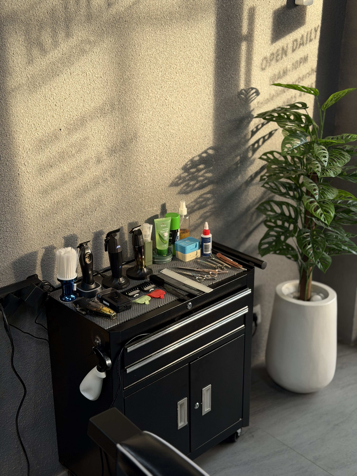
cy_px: 238
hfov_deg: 30.3
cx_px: 178
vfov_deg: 39.7
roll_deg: +0.1
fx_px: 660
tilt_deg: -22.6
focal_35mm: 48
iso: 64
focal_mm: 6.76
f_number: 1.78
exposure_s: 1/100
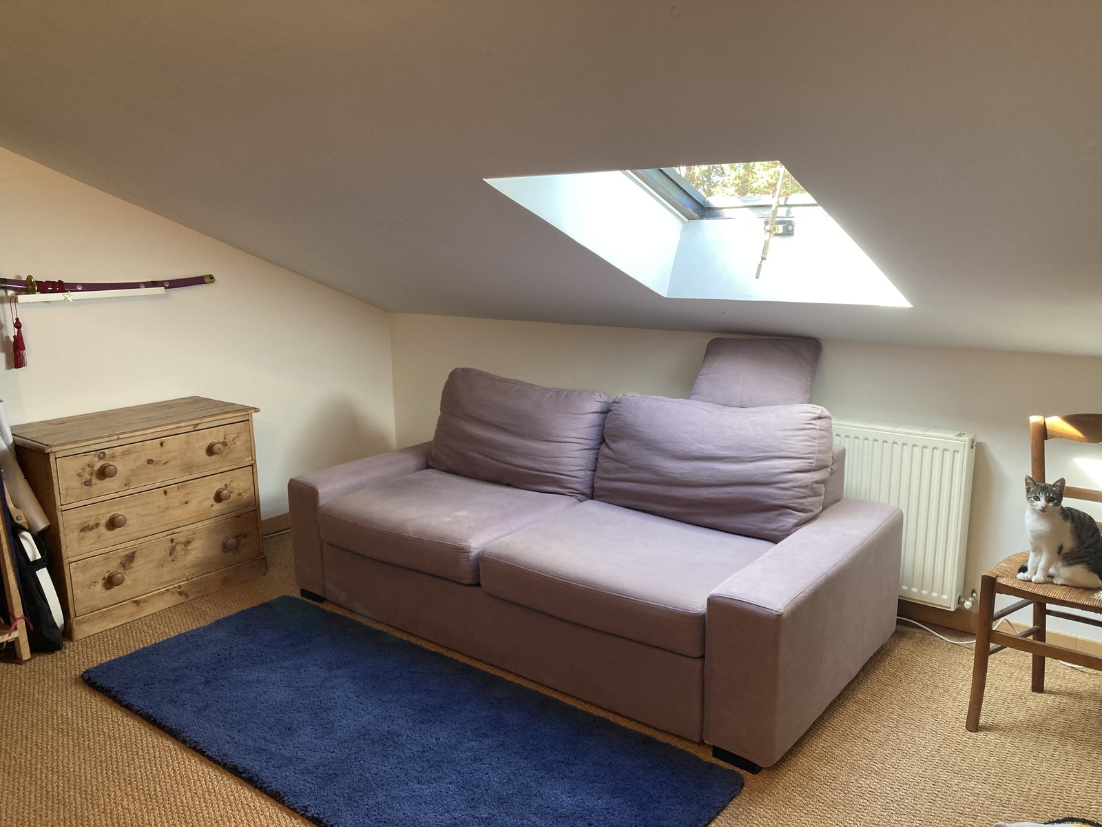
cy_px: 414
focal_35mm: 28
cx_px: 551
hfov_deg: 63.4
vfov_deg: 49.7
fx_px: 891
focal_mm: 3.99
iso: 80
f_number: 1.8
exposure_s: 1/50
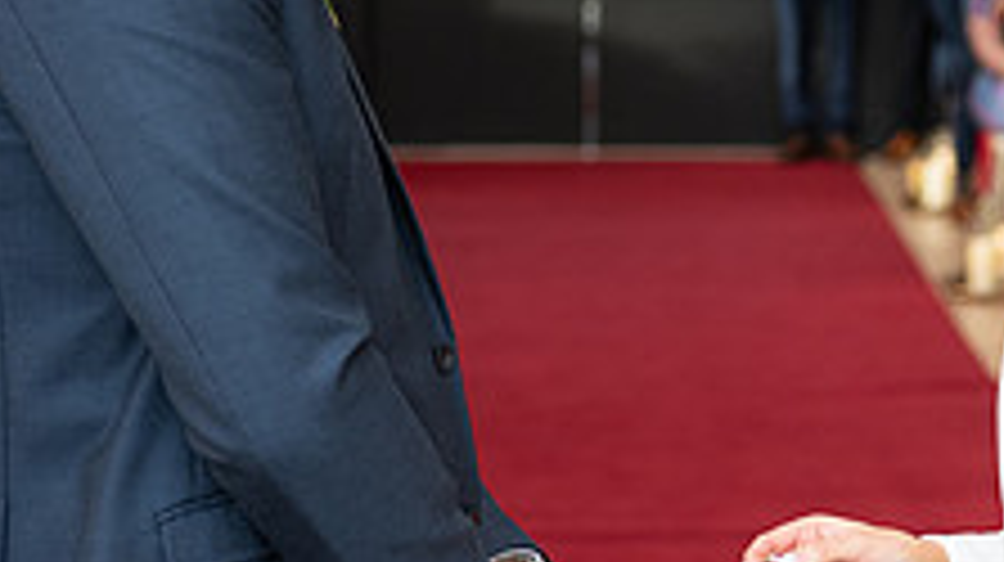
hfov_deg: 13.6
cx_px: 797
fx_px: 4203
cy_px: 146
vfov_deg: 7.7
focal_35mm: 158
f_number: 3.5
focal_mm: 58
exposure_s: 1/160
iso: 640
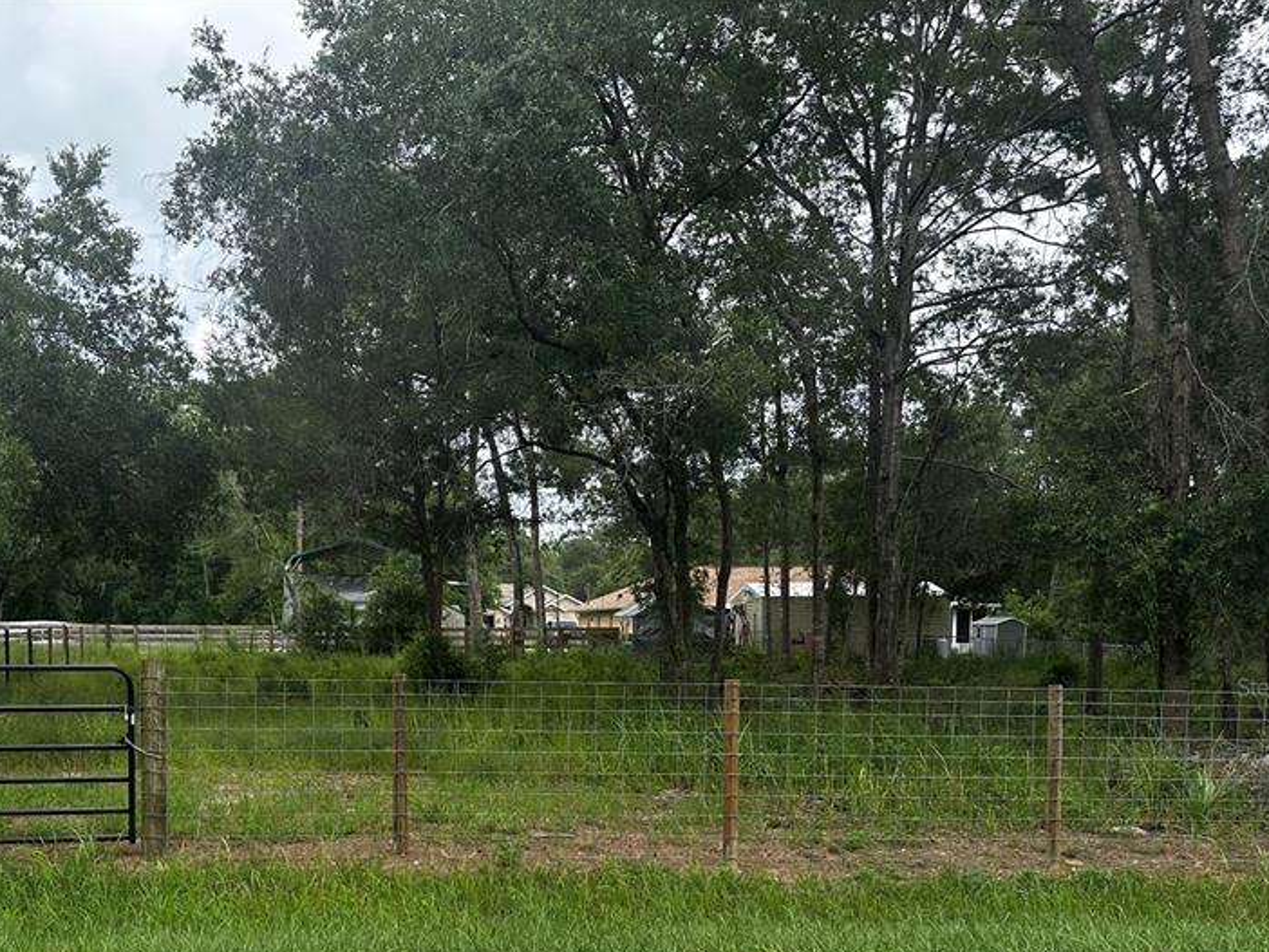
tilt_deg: -3.0
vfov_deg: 39.9
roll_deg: -0.8
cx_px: 421
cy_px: 686
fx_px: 1284
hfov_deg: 51.6
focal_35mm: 35
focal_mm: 6.86
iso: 80
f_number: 1.78
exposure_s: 1/680
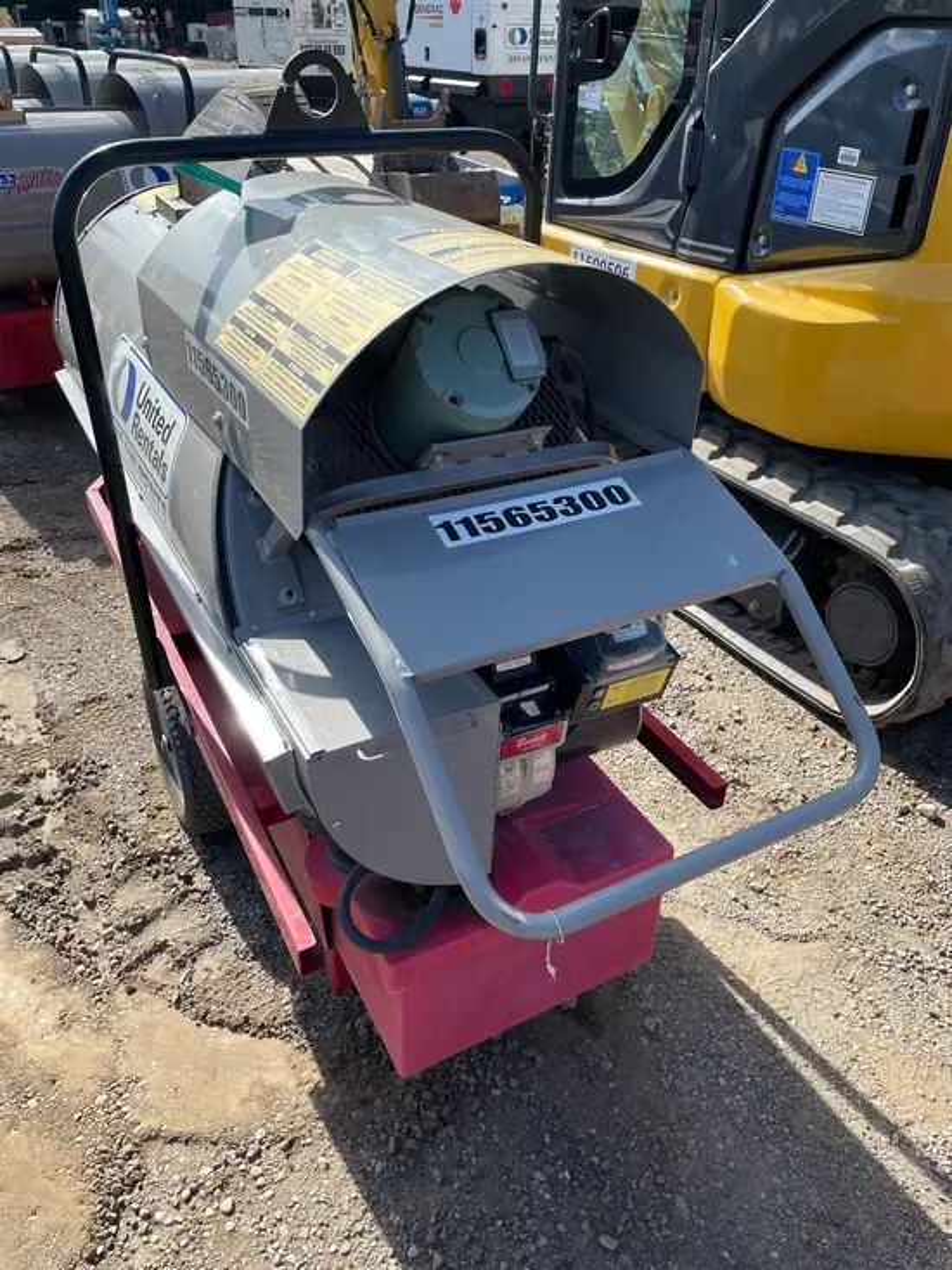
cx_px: 476
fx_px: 953
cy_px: 635
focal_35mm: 26
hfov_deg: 53.1
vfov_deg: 67.3
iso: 32
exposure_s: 1/1473
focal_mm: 4.2
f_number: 1.6
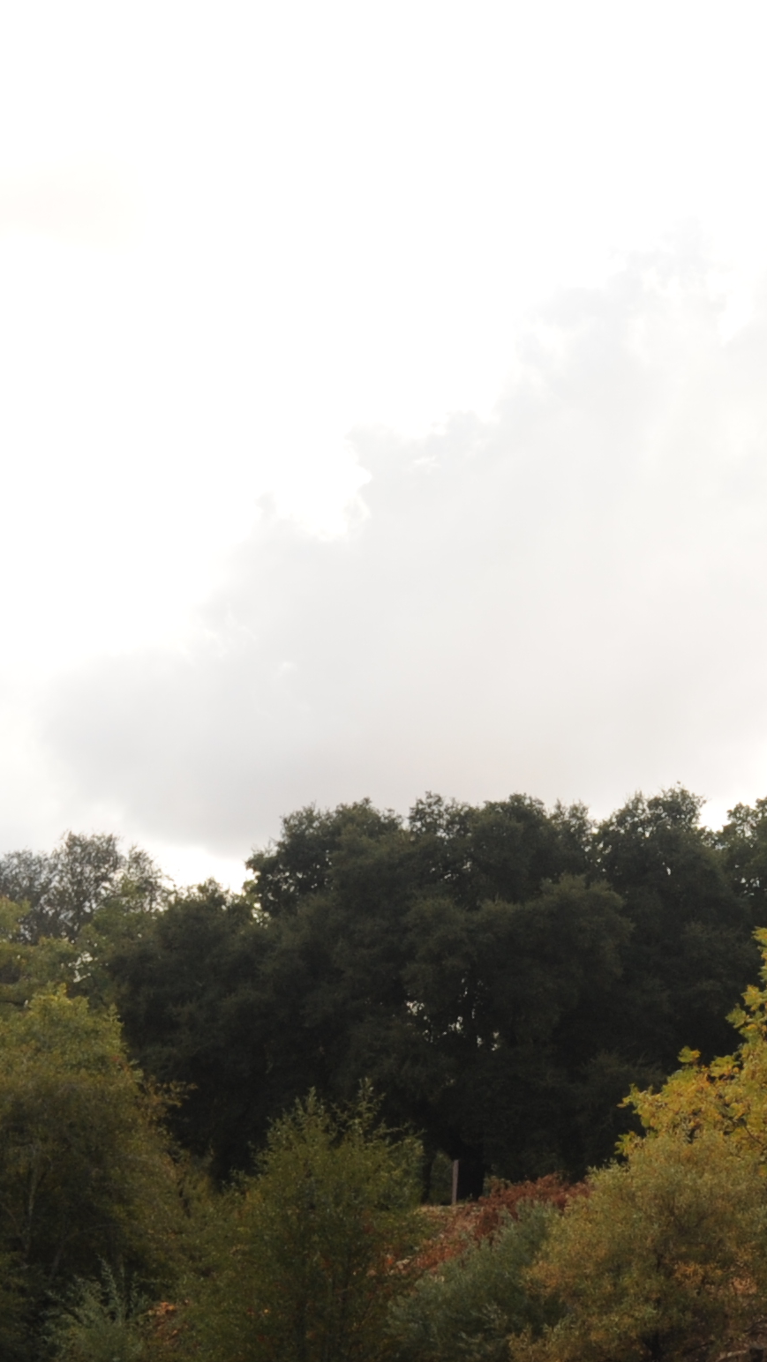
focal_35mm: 101
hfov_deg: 10.9
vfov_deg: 21.1
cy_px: 645
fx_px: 3650
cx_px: 1522
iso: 500
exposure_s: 1/400
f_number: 10
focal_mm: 35
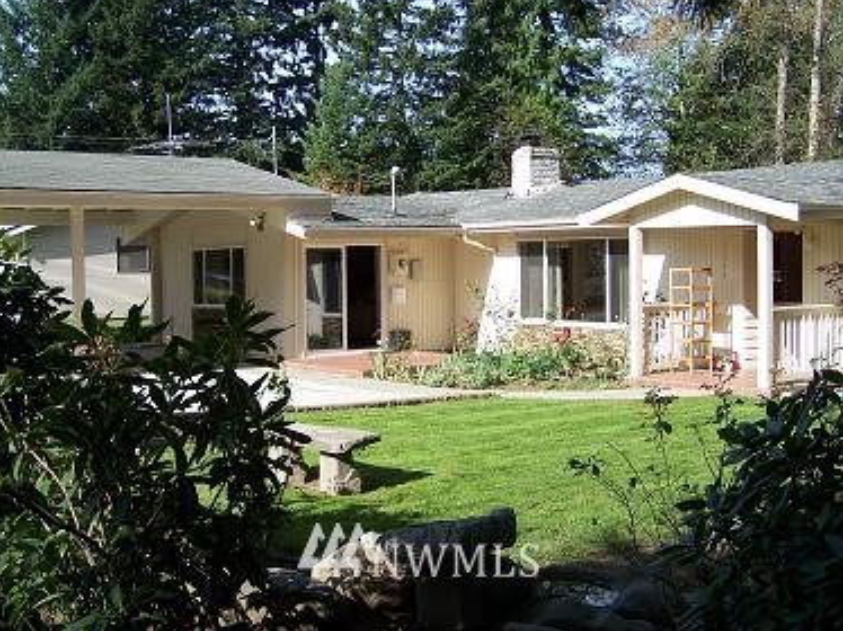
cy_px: 286
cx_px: 425
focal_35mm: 42
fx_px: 1022
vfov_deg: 34.3
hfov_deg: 44.8
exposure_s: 1/750
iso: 80
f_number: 2.8
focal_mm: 6.3
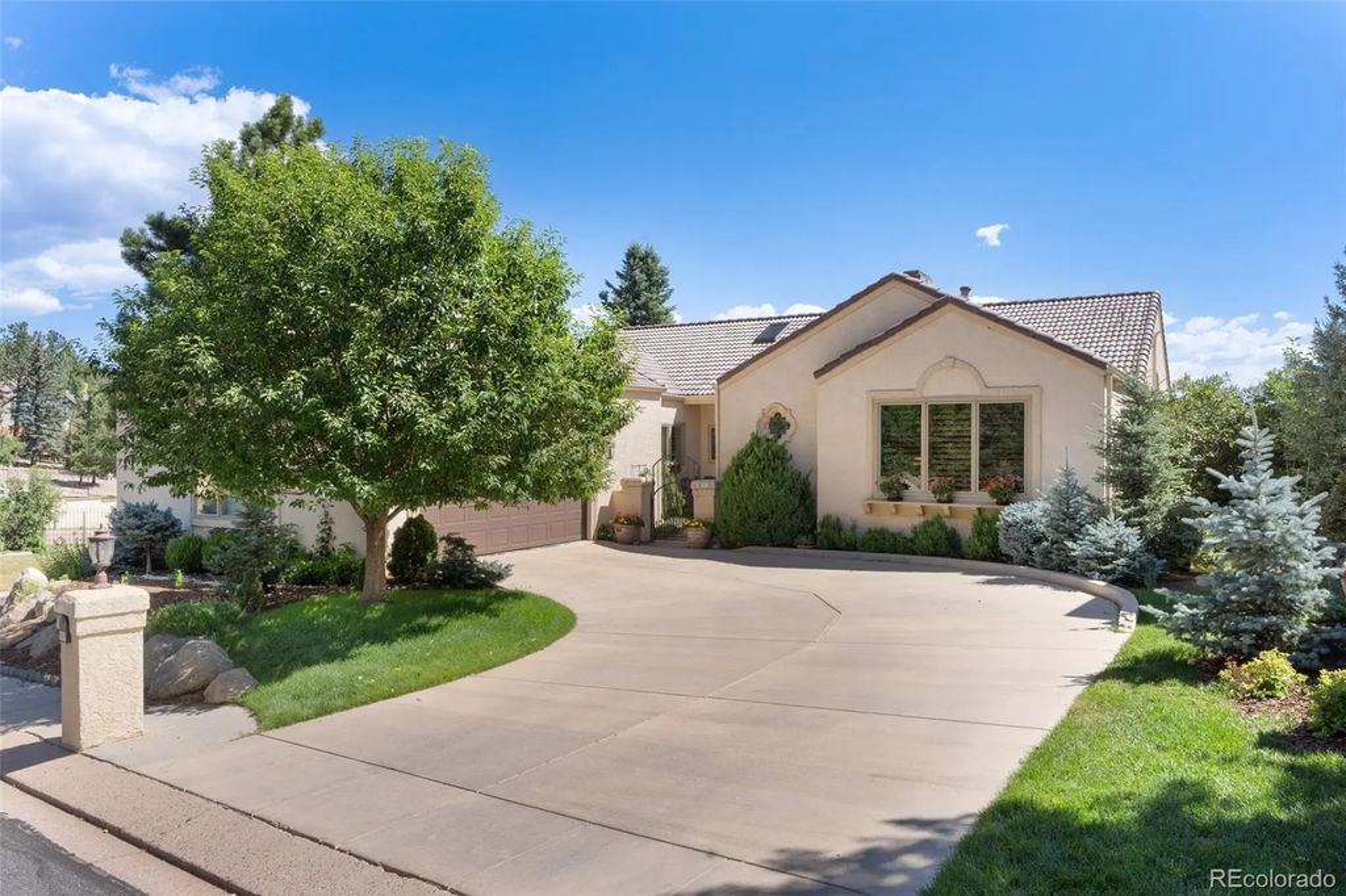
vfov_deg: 51.3
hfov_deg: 71.5
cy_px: 448
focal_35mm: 25
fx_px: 934
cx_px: 673
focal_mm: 25
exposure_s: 1/15
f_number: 11
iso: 100
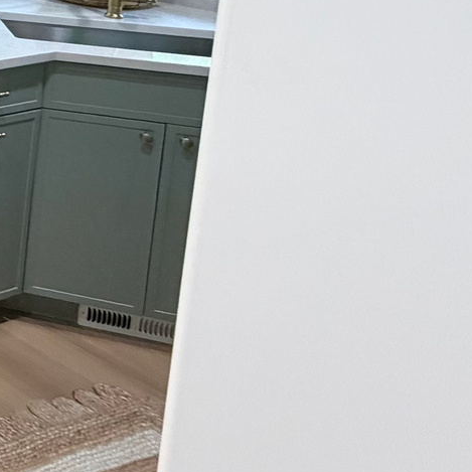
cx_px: -554
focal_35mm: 54
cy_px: -94
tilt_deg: -7.5
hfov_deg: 17.3
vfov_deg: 27.8
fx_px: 833
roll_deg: -0.1
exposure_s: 1/60
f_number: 2.2
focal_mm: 2.22
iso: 320
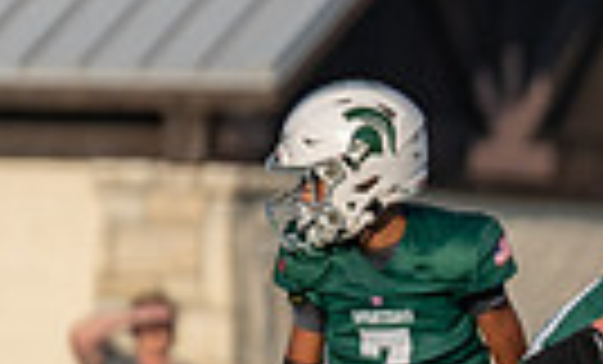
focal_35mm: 955
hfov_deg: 2.2
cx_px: 804
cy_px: 425
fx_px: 15551
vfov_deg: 1.3
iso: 100
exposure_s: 1/2000
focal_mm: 200
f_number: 2.8
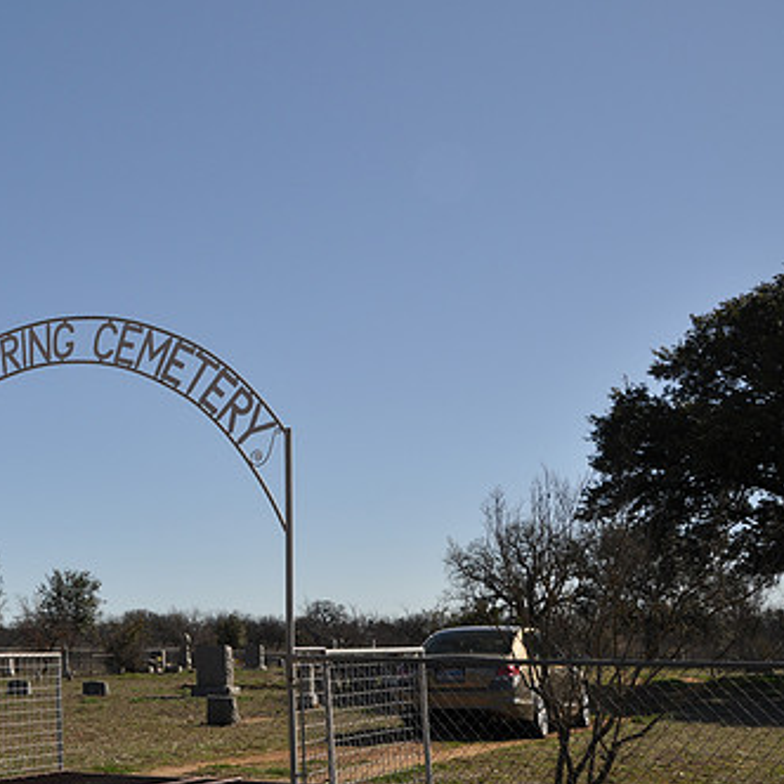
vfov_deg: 34.7
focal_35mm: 49
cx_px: 106
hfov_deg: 33.2
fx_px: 1256
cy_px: 407
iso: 200
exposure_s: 1/320
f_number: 9
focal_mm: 22
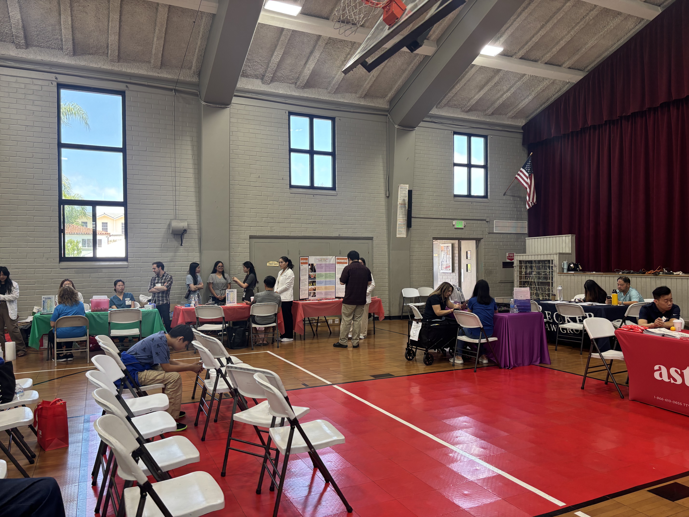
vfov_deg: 53.1
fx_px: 518
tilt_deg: -1.6
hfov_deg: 67.3
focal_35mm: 26
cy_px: 258
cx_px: 344
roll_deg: -0.5
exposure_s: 1/120
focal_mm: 5.96
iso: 100
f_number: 1.6
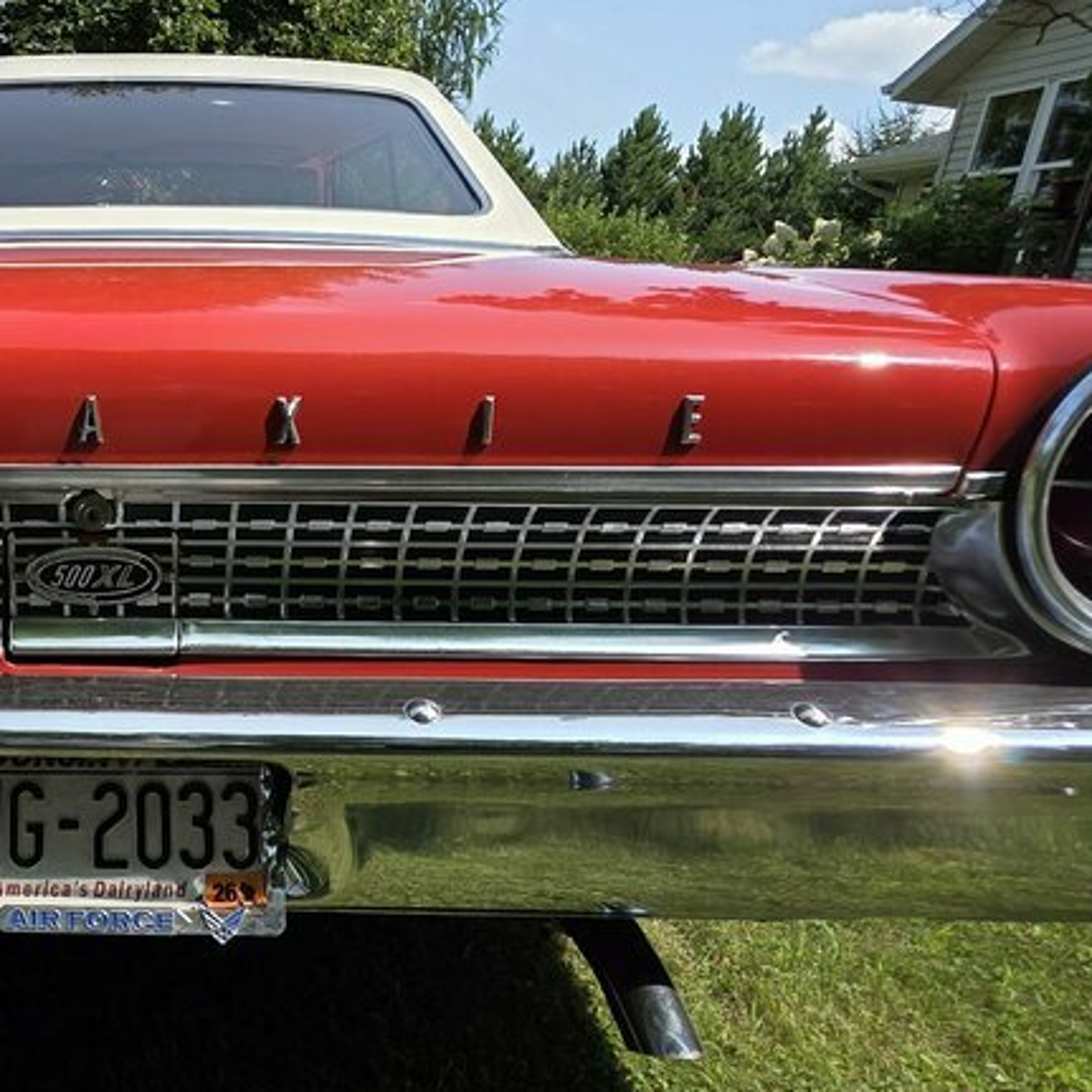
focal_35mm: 32
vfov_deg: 51.1
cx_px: 41
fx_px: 1142
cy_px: 557
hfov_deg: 44.7
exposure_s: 1/1533
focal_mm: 2.2
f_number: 1.9
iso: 40
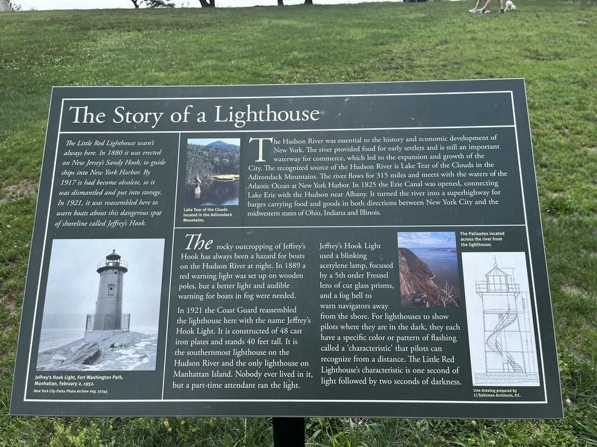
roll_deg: +1.5
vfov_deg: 53.1
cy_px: 224
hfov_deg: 67.3
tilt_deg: -30.6
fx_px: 448
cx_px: 298
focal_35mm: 26
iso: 50
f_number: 1.6
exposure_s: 1/1066
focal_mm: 5.1
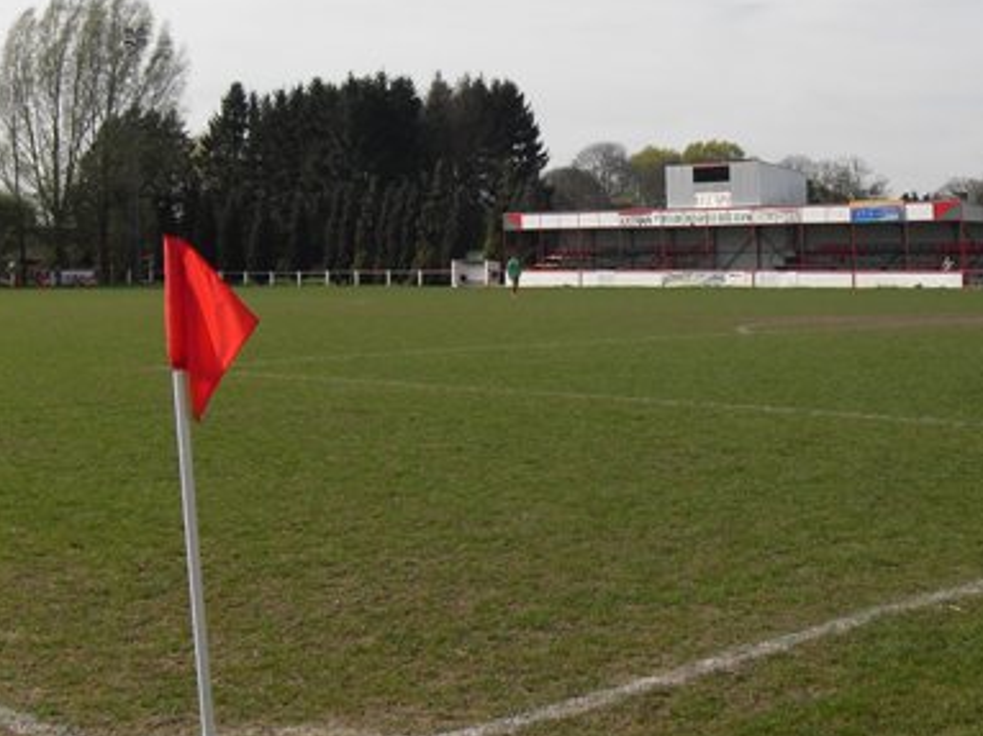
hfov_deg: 33.1
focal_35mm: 58
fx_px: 1647
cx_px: 621
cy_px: 277
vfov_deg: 25.1
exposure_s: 1/180
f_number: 8.9
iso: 80
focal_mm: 6.3
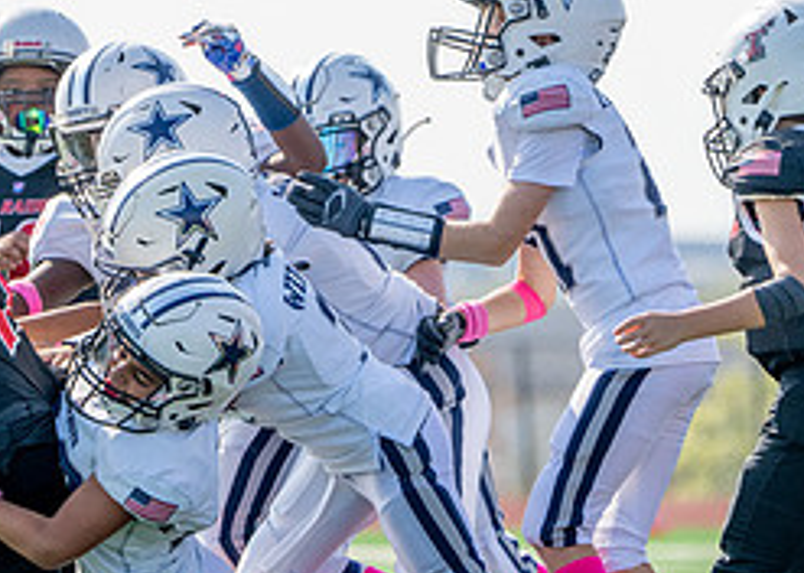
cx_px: 189
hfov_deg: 2.9
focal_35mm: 708
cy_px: 332
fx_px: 16153
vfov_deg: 2.0
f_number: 5.6
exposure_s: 1/1250
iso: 320
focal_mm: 288
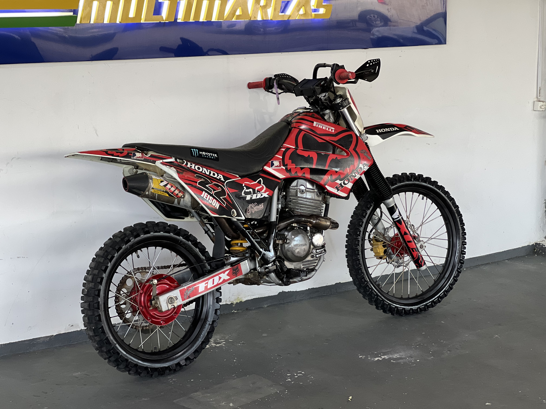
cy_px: 204
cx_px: 273
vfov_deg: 19.1
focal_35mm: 77
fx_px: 1215
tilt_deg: -8.9
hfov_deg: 25.3
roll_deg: +1.3
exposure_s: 1/60
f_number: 2.8
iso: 160
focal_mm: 9
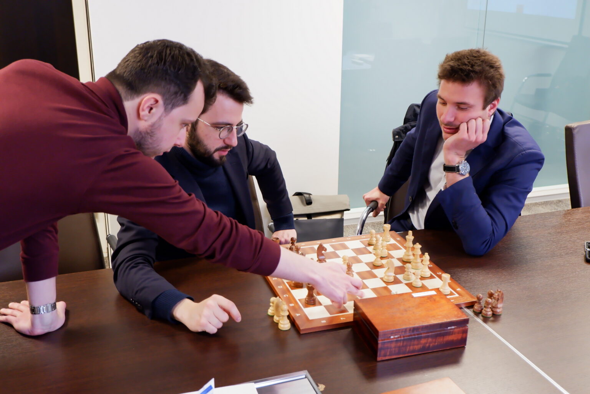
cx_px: 295
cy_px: 197
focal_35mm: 38
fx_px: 623
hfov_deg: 50.7
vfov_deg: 35.1
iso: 1600
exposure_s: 1/52
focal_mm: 25.6
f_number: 4.4
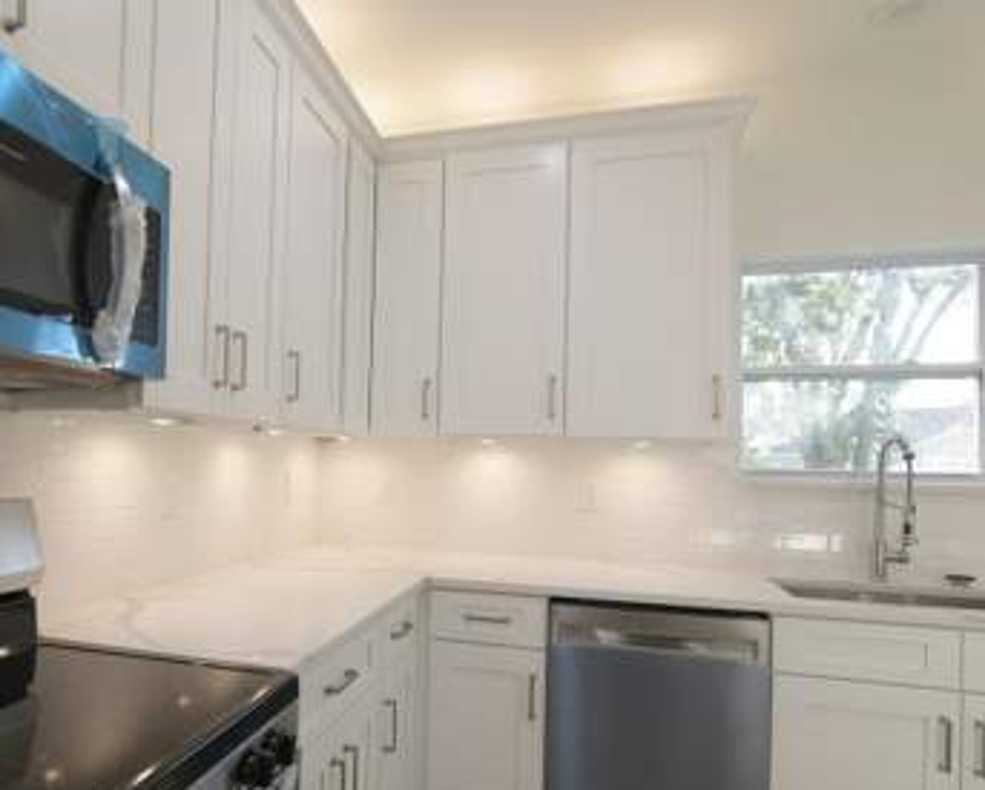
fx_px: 613
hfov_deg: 76.6
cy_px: 437
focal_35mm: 21
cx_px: 391
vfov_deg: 65.4
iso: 1000
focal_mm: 11
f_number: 8
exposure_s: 1/80
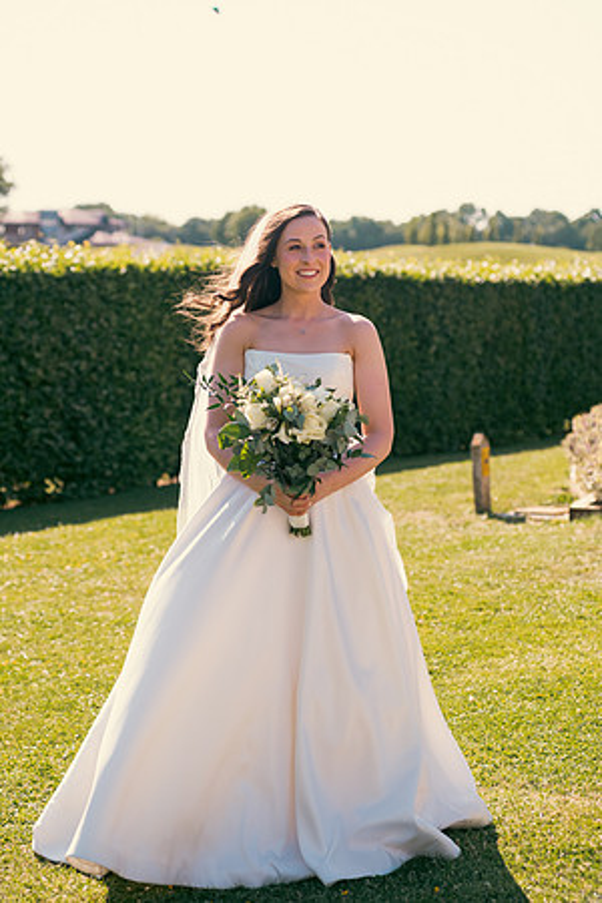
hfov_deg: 17.1
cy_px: 452
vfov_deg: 25.4
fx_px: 2007
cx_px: 301
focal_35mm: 80
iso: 200
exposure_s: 1/800
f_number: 3.5
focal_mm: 80
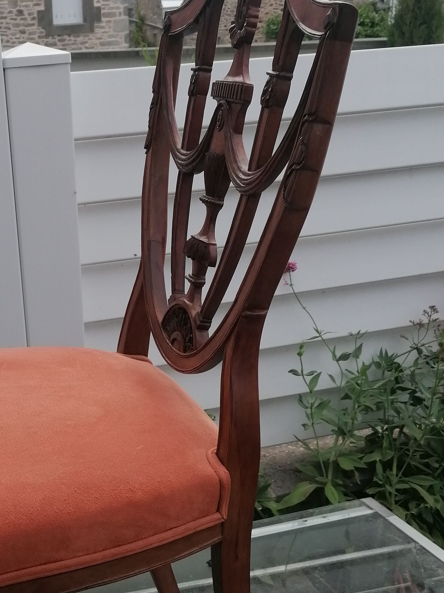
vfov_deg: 34.5
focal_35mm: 55
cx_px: 80
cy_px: 407
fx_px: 941
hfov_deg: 26.0
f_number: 1.8
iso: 50
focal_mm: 4.75
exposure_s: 1/700
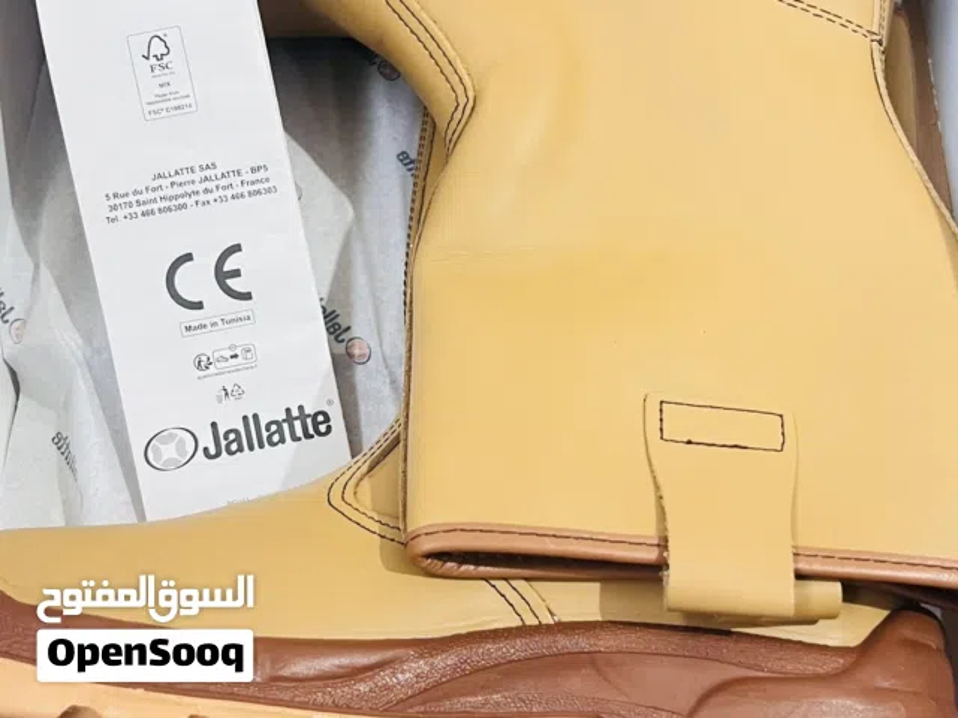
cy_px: 359
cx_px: 479
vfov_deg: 53.1
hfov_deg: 67.3
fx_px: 720
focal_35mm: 26
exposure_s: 1/33
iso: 500
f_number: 1.5
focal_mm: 5.7
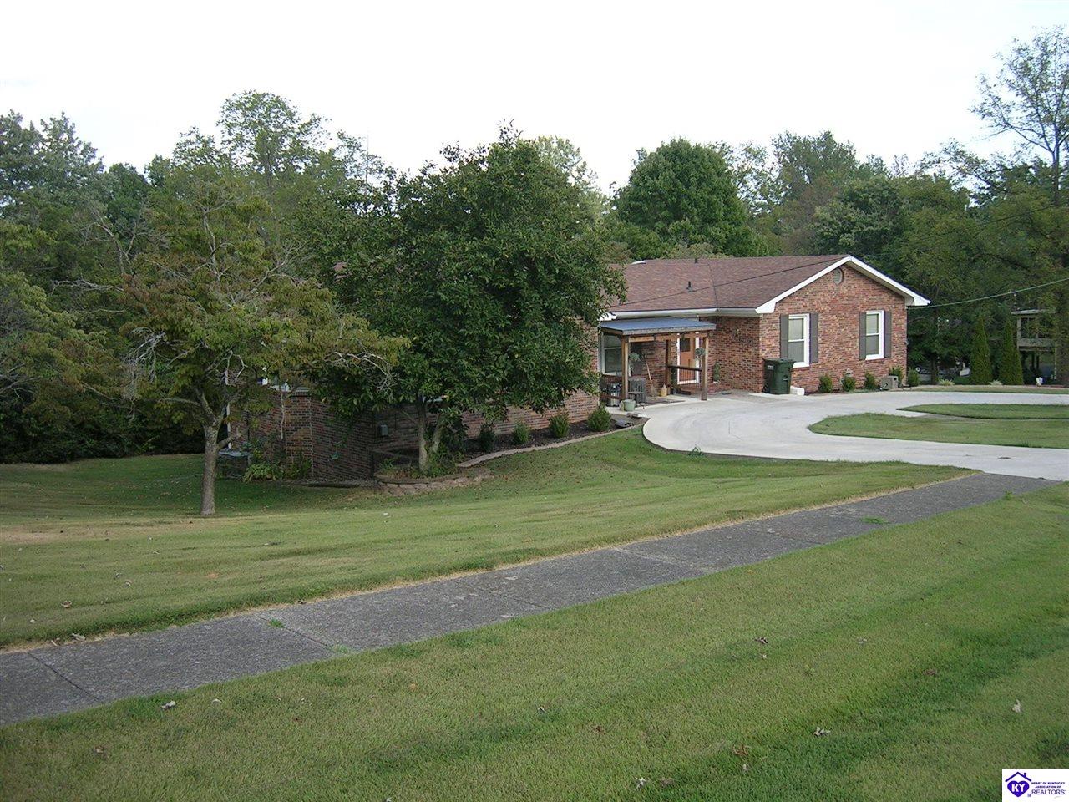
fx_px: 1081
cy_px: 401
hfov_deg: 52.6
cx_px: 534
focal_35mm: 35
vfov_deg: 40.7
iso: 50
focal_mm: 5.4
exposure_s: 1/237
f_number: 2.8
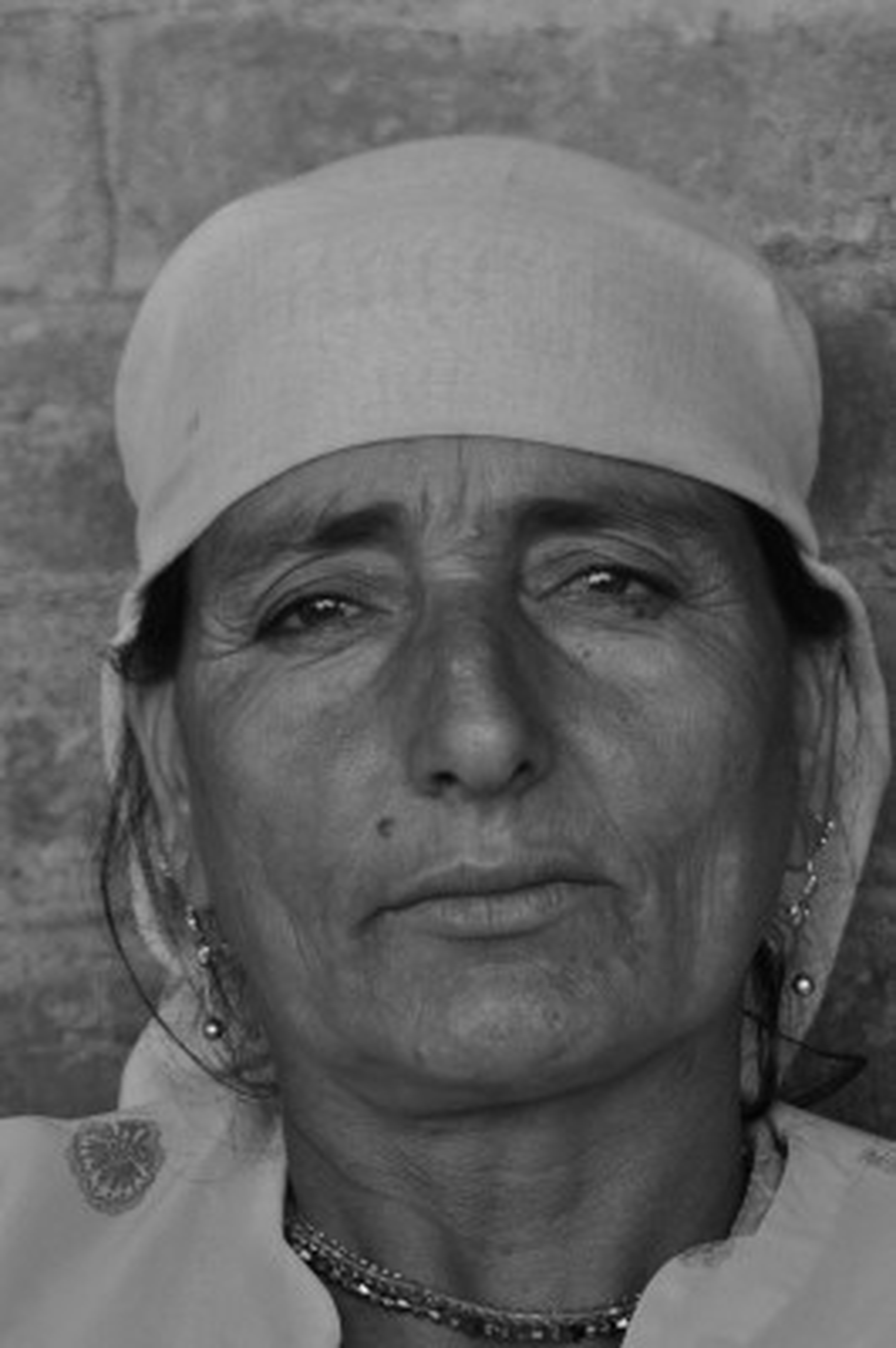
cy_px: 674
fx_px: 5609
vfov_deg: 13.7
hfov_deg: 9.1
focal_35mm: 150
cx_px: 448
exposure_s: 1/250
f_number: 5.3
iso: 720
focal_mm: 100
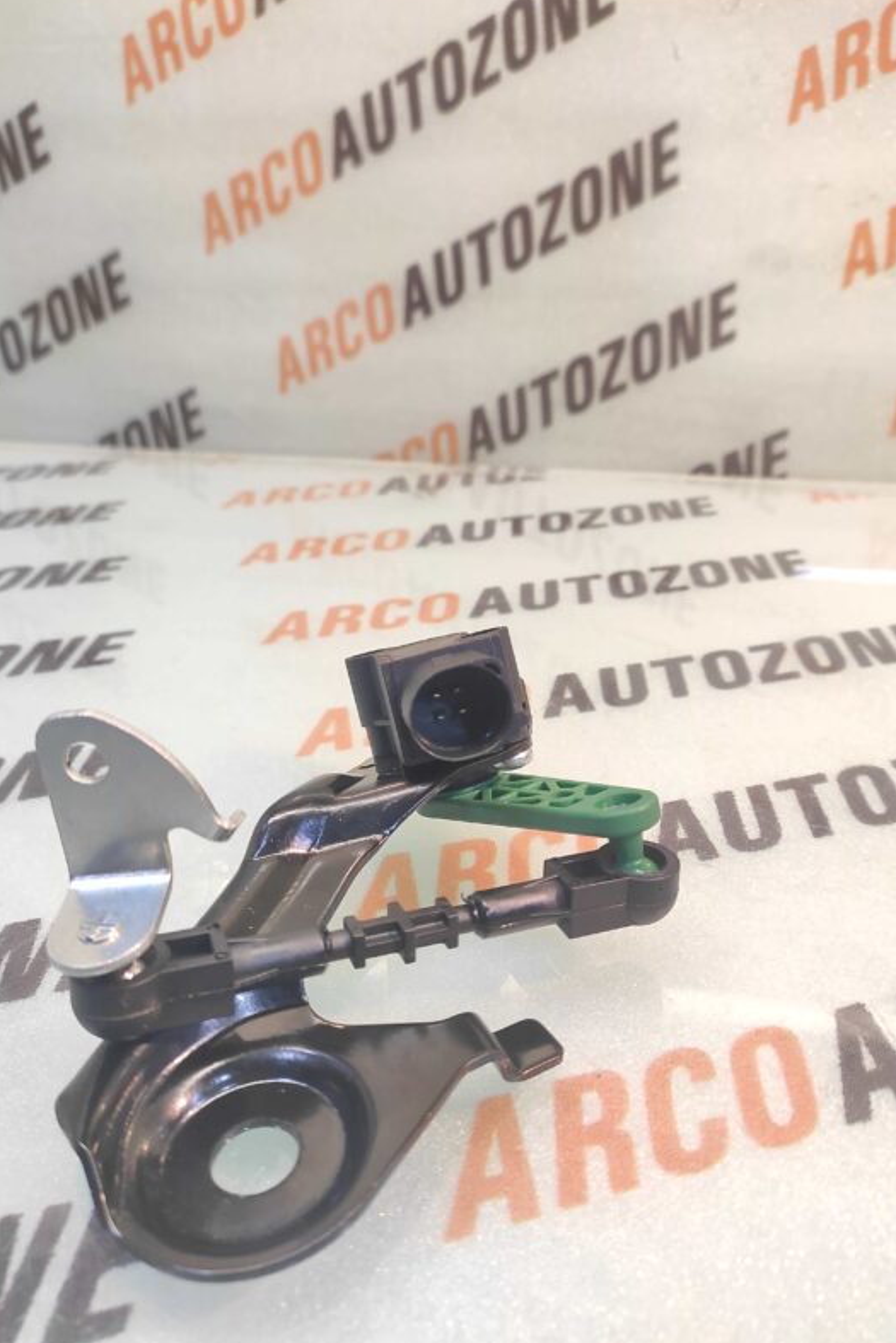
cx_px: 425
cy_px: 674
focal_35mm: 18
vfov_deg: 90.0
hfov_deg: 67.4
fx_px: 672
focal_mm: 4.74
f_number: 1.79
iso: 410
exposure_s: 1/33
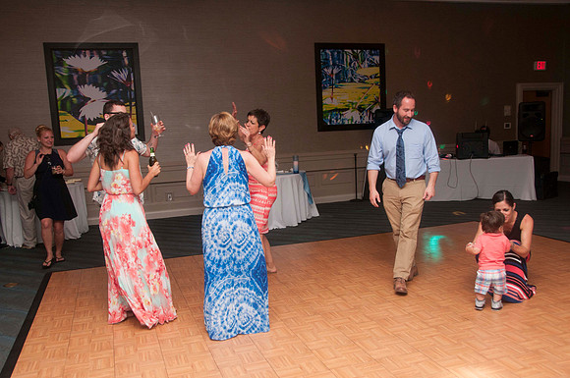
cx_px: 285
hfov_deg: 57.3
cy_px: 189
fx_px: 522
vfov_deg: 39.9
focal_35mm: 33
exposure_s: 1/60
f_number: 5.6
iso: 400
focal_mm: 22
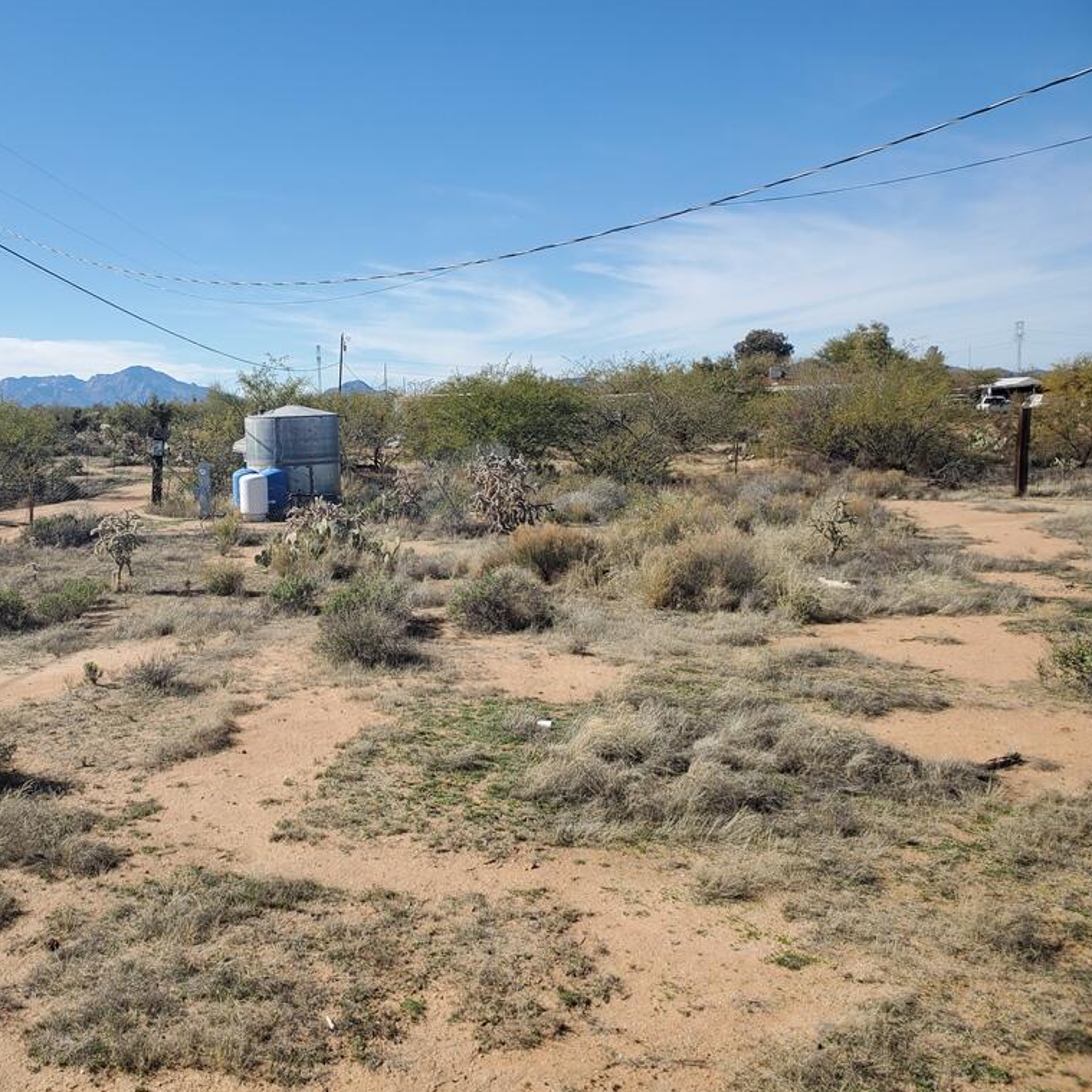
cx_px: 363
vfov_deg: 52.5
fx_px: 1106
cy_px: 547
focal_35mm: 31
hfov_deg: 51.5
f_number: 2.4
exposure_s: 1/1554
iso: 50
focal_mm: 4.3
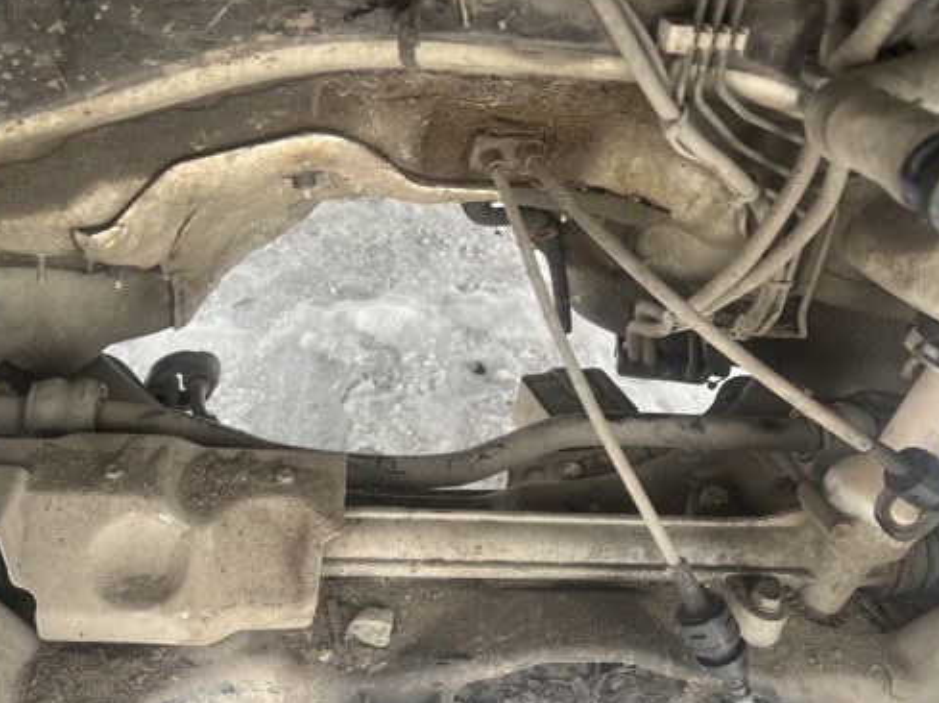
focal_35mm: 34
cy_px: 341
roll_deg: -3.1
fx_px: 922
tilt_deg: -34.0
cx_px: 374
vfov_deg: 41.7
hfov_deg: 53.6
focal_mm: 5.7
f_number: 1.5
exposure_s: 1/121
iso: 80
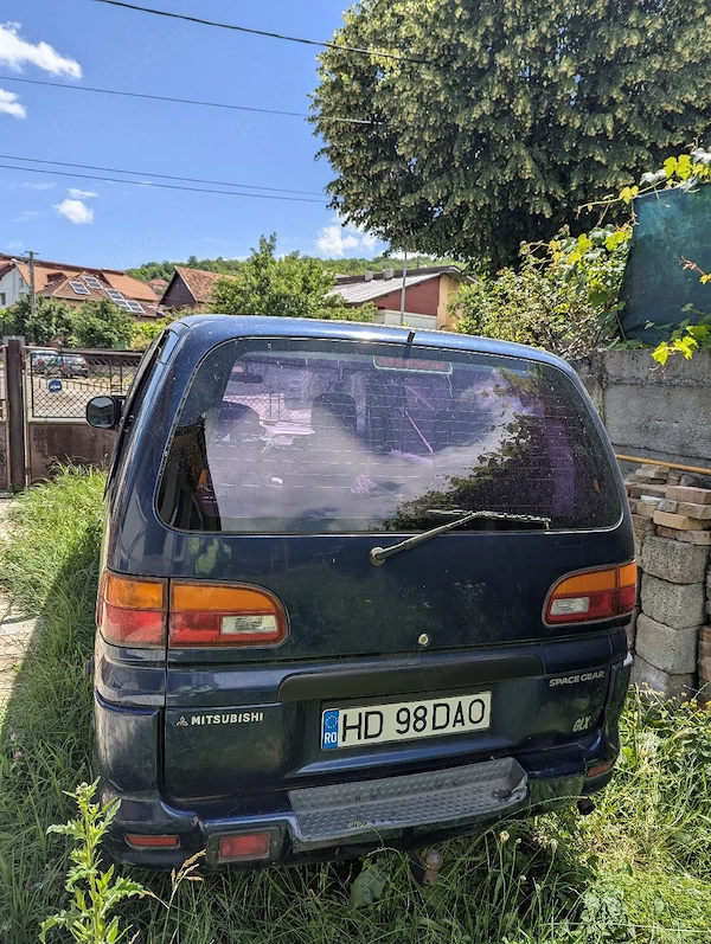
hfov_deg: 56.9
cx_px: 356
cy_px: 472
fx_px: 656
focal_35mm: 24
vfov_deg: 71.5
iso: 36
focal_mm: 6.81
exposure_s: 1/1667
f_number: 1.85
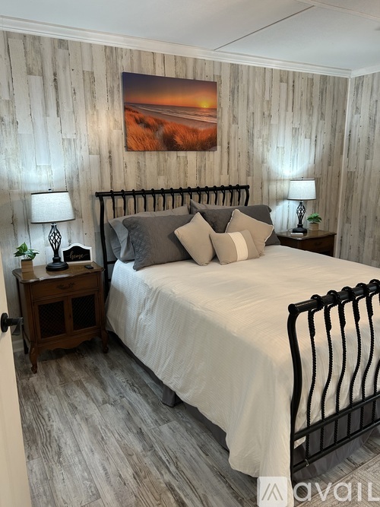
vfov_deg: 67.3
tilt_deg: -12.3
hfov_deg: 53.0
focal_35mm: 26
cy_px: 254
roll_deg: +0.8
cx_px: 190
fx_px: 381
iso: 125
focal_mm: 5.7
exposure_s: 1/60
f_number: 1.5
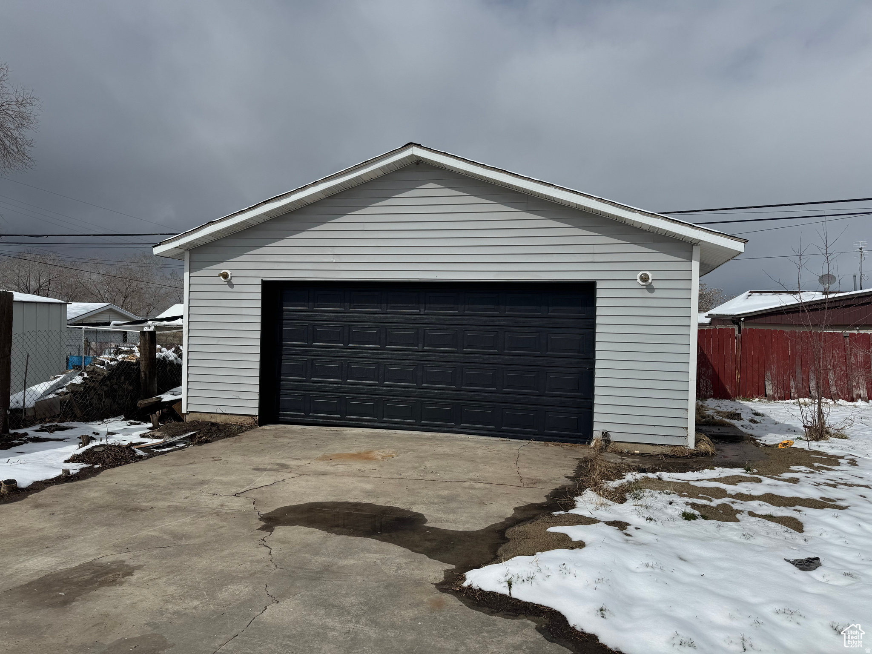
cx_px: 436
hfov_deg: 71.6
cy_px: 327
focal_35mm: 24
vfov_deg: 56.8
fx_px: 605
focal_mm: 6.76
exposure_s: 1/12346
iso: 64
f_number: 1.78
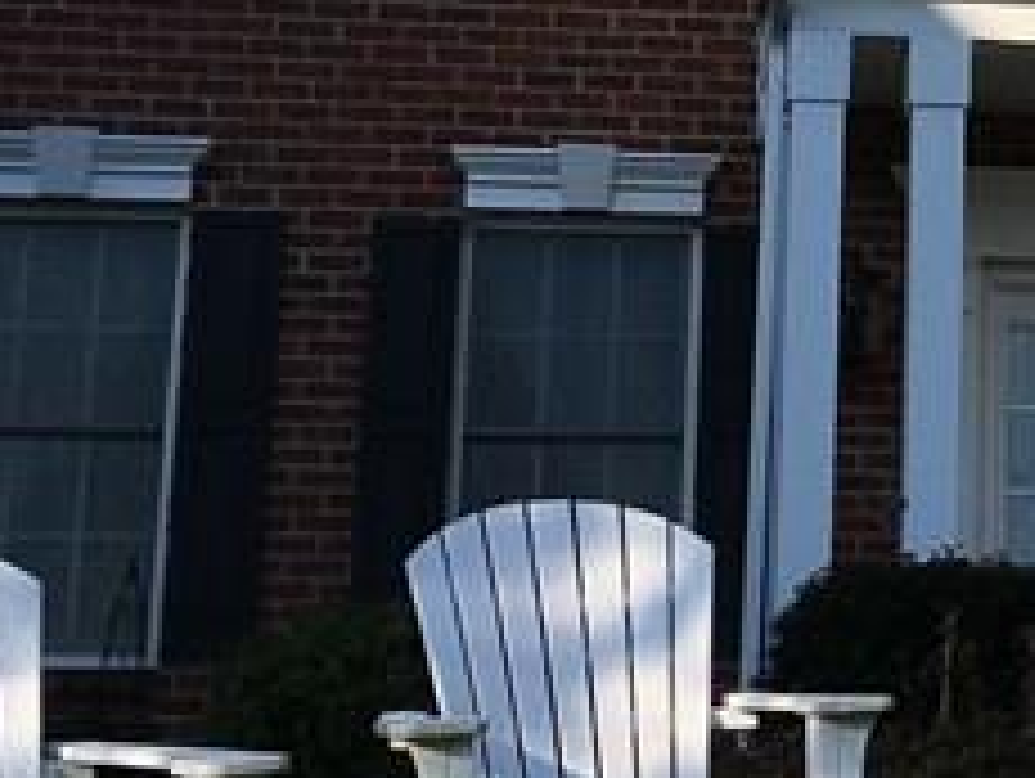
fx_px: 3861
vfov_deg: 11.4
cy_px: 63
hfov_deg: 14.0
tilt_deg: +16.3
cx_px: 1719
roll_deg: +1.3
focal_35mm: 129
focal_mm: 4.15
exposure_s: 1/1709
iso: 25
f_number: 2.2
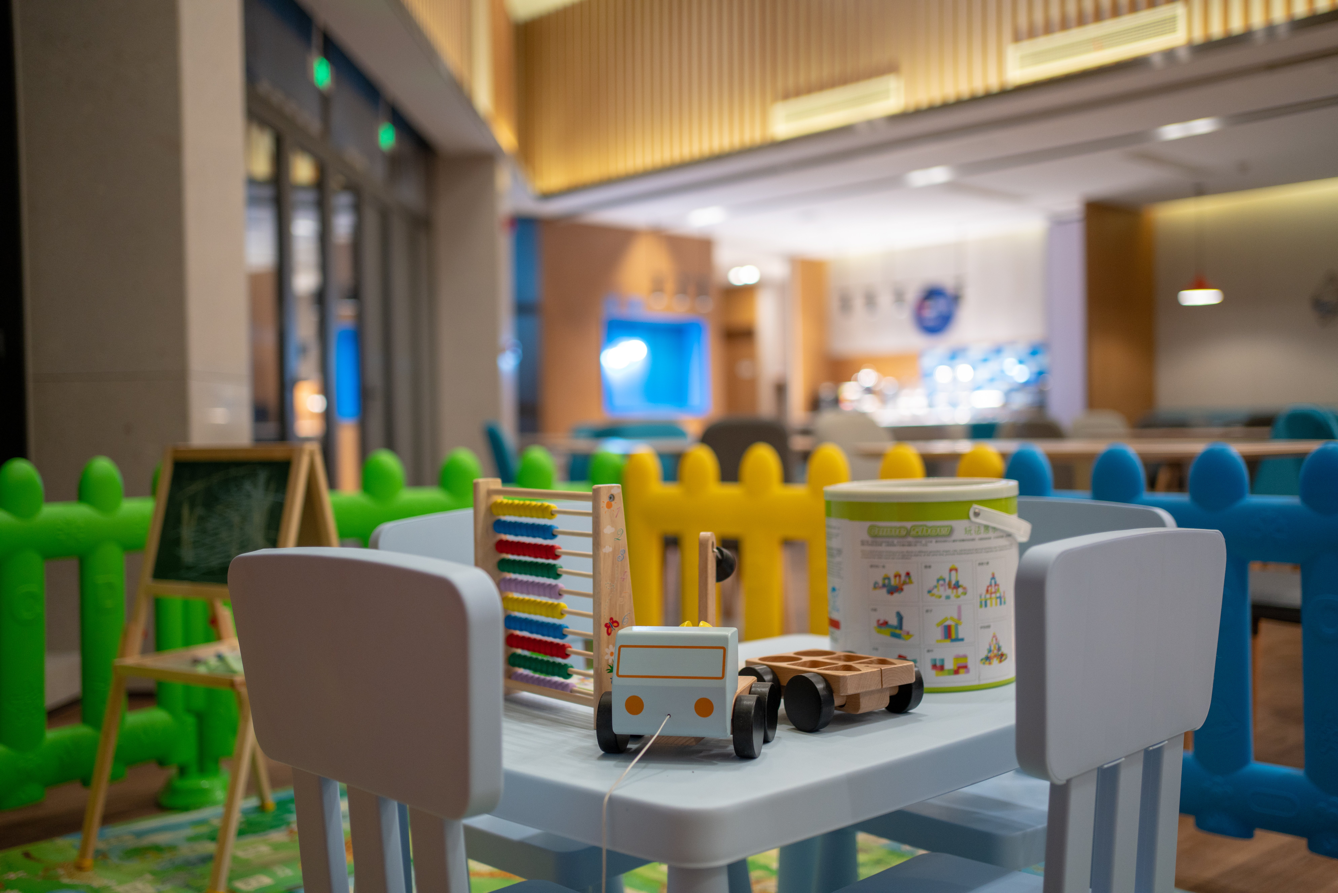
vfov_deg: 37.9
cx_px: 669
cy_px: 446
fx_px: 1301
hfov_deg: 54.4
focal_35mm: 35
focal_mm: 35
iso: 640
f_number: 1.8
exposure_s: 1/125
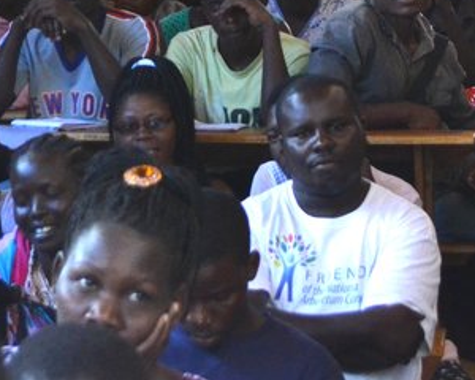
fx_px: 2165
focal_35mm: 154
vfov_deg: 9.8
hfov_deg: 12.5
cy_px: -142
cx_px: 182
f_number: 4.8
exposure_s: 1/60
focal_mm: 32
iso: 1800
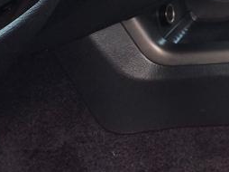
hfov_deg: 12.9
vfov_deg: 12.6
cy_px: 0
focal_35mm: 116
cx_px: 553
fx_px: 767
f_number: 1.7
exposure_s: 1/120
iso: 500
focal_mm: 6.25
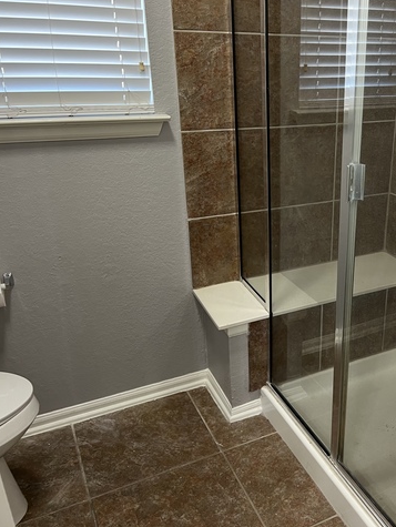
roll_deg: -1.8
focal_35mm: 35
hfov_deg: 39.0
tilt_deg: -23.8
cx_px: 325
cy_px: 265
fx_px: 533
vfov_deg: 52.6
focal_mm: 5.7
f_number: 1.5
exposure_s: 1/60
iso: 100
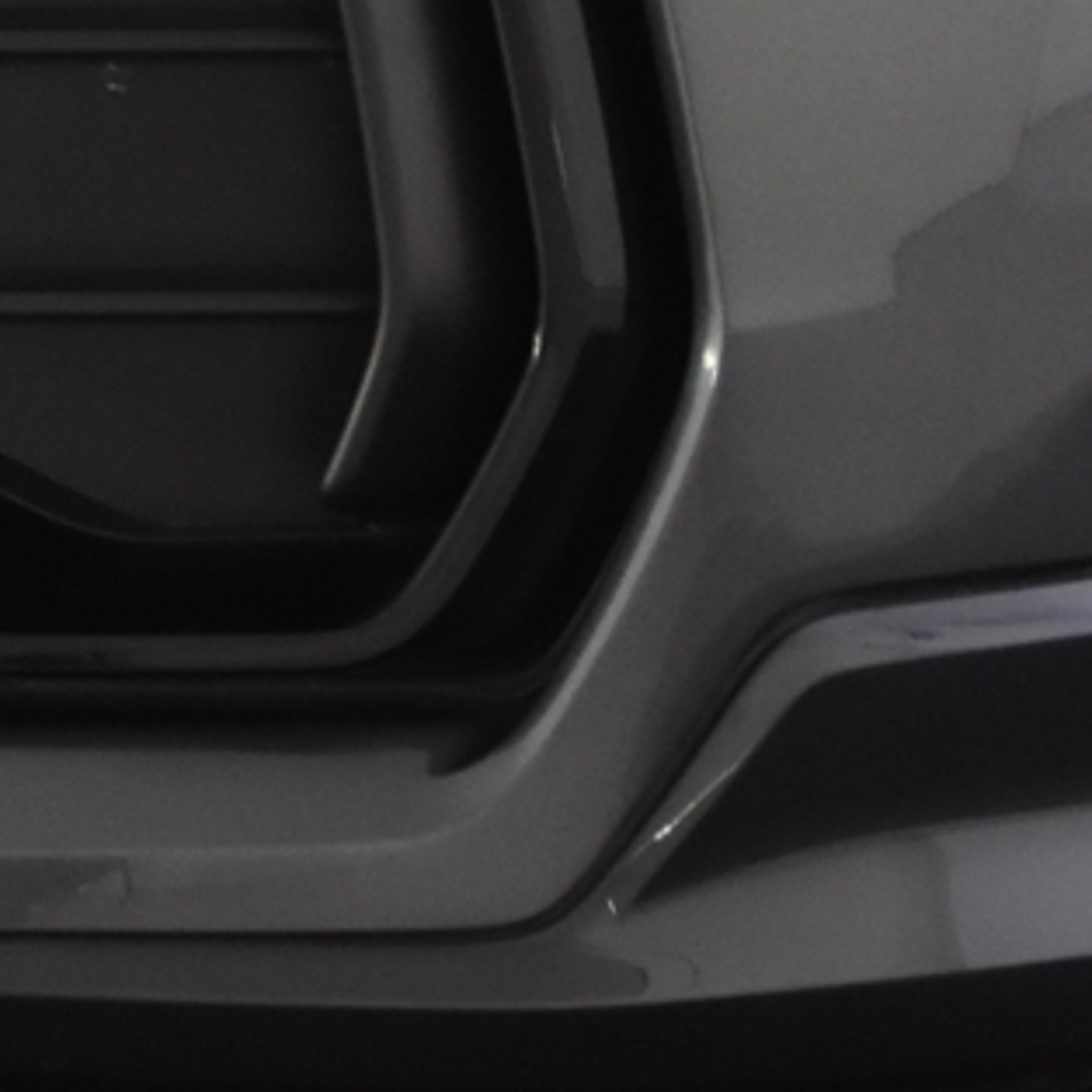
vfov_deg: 5.5
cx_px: -998
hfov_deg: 5.5
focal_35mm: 312
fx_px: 11135
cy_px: -744
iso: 1600
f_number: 4
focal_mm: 40
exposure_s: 1/60
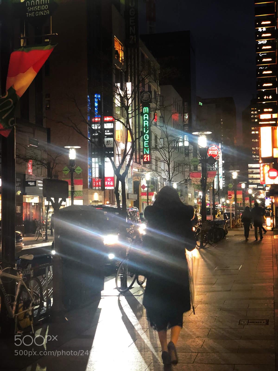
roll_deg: +0.8
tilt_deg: +3.3
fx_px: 557
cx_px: 139
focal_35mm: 52
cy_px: 186
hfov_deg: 28.0
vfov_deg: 36.8
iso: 160
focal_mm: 6
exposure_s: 1/15
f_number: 2.4
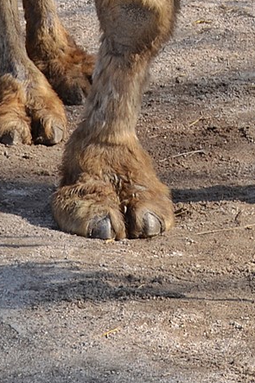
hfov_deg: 5.8
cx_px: 322
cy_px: -367
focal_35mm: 234
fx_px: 2488
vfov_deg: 8.4
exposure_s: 1/200
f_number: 6.3
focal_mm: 36
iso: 100
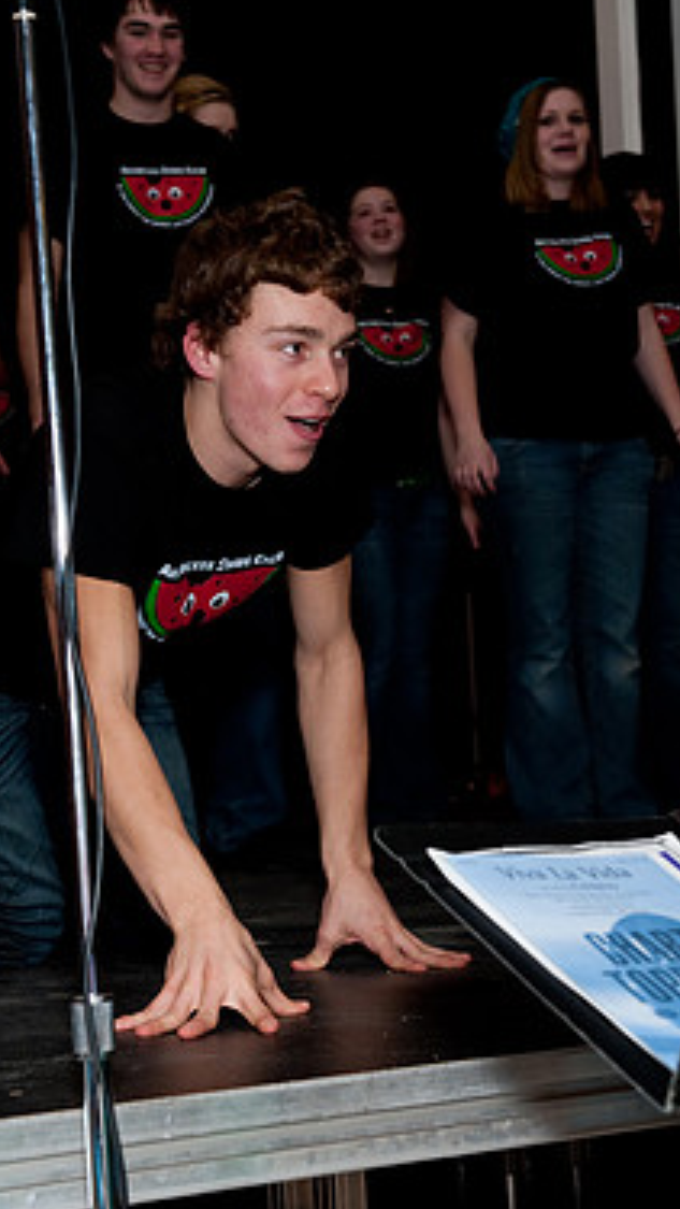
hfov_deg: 14.9
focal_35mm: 81
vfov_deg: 26.2
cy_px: 596
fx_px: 2596
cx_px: 197
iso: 560
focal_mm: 50
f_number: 5.6
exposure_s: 1/180
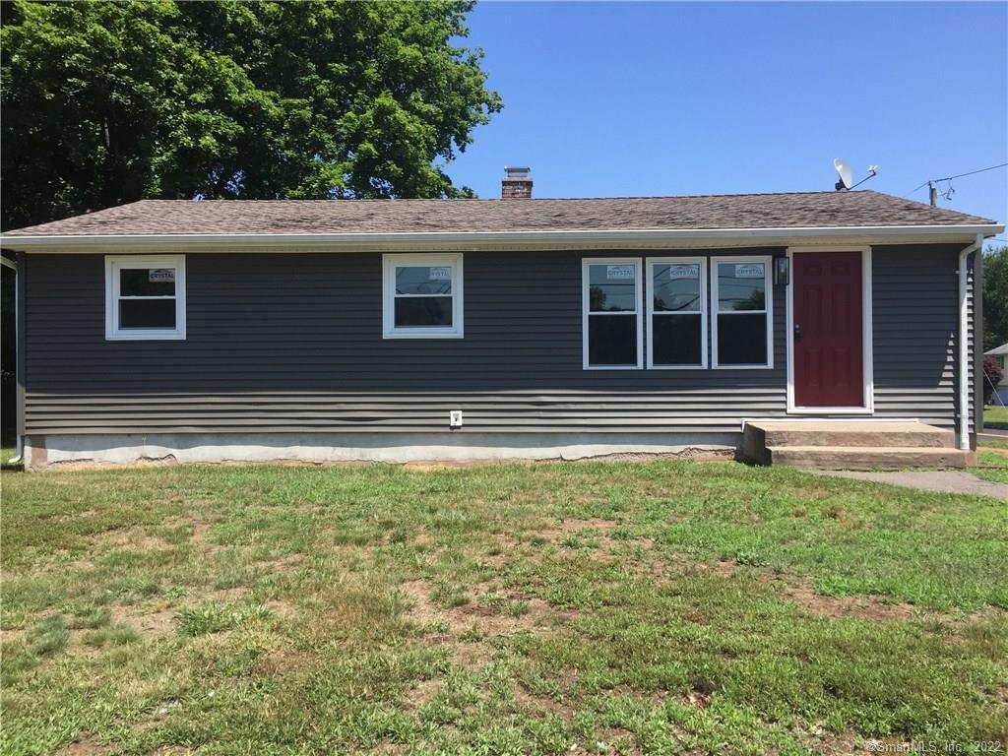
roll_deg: -1.1
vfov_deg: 48.2
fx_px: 844
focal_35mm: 29
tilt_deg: +0.3
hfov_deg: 61.7
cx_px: 504
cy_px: 378
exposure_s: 1/1319
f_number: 2.2
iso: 32
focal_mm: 4.15
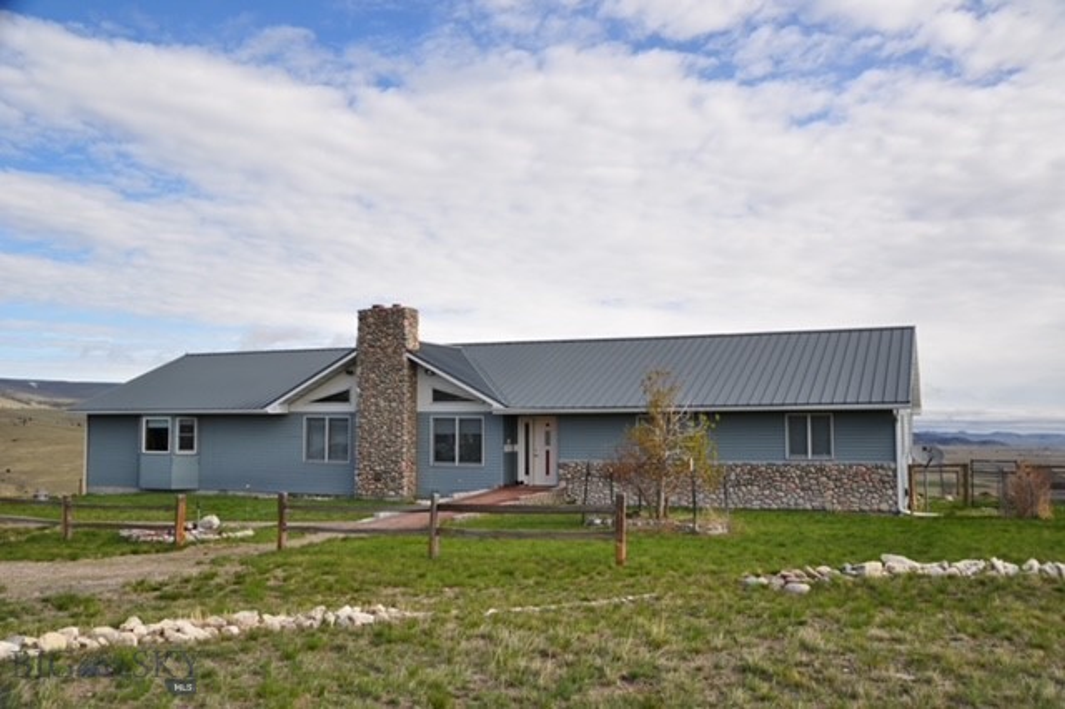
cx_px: 532
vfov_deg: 39.9
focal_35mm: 33
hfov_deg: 57.2
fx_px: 976
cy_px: 354
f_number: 10
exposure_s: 1/250
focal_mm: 22
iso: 200
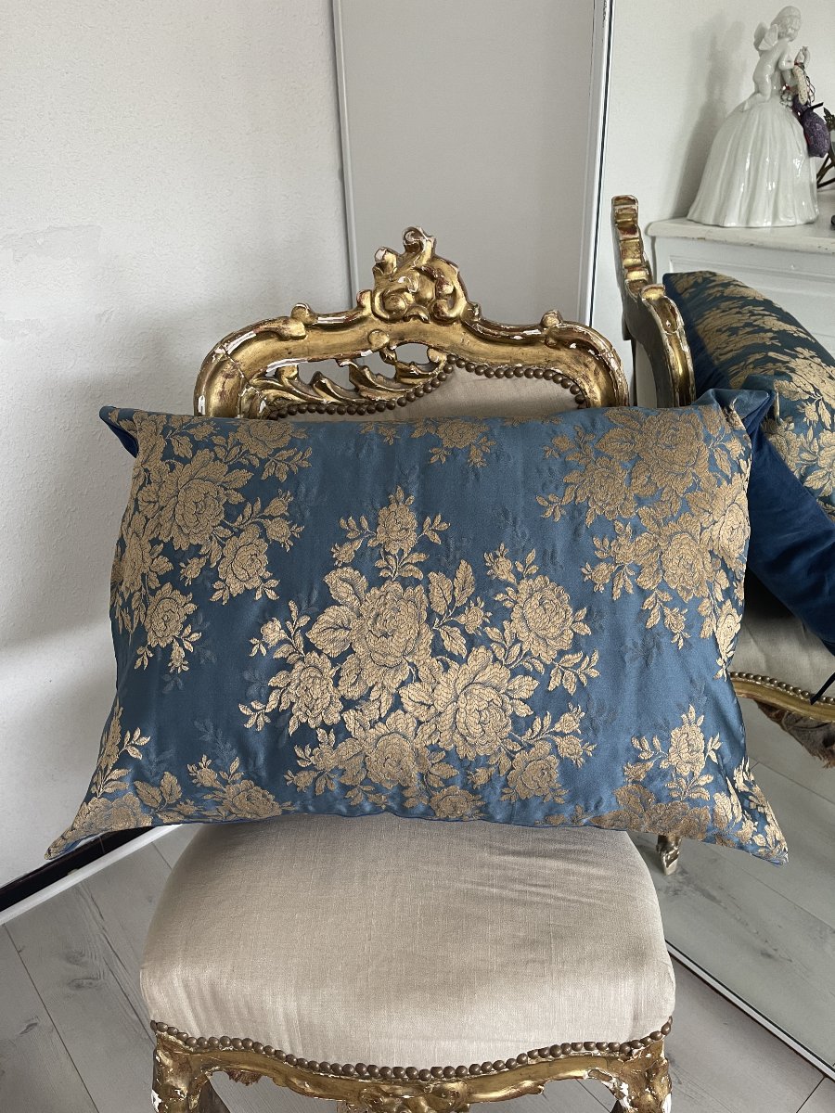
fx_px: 804
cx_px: 418
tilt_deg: -28.1
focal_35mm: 25
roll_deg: +2.4
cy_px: 556
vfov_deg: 69.4
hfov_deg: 54.9
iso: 125
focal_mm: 5.1
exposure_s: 1/68
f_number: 1.6
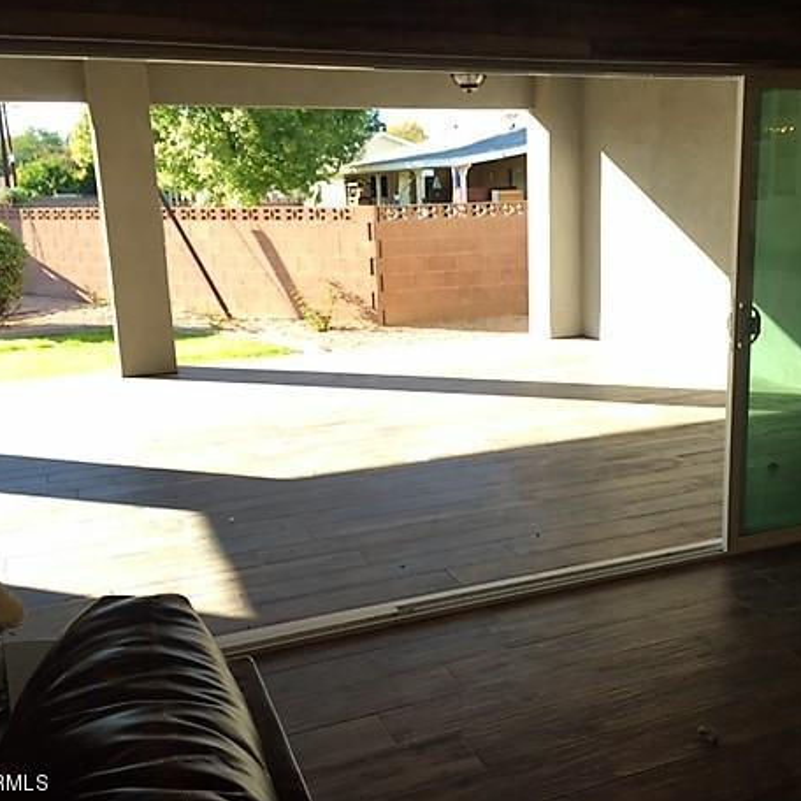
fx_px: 942
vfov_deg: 46.0
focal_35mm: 36
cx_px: 473
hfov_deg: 45.8
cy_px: 397
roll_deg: +2.0
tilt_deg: -11.2
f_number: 2.2
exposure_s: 1/211
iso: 32
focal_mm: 4.15
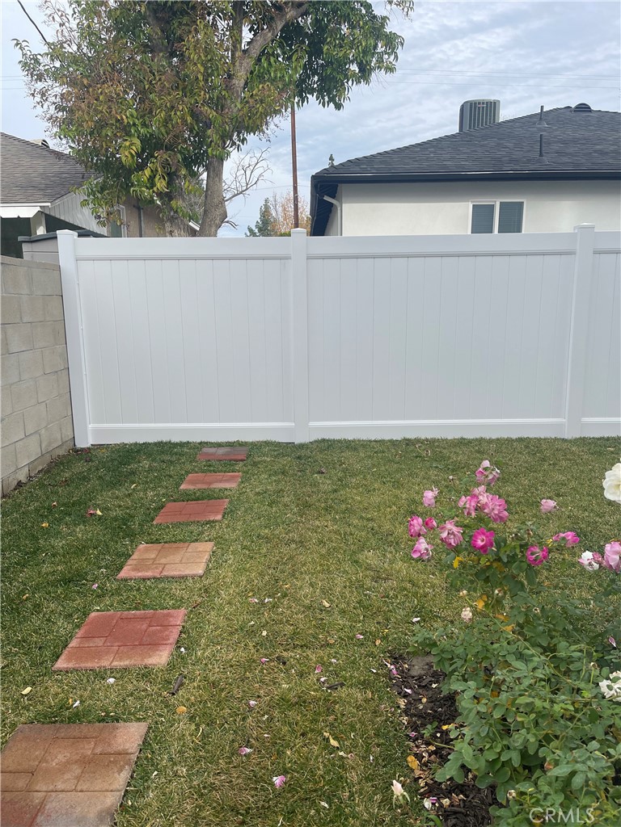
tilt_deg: -10.5
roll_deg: -1.4
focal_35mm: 26
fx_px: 622
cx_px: 310
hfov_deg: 53.1
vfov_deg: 67.3
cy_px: 414
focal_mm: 5.1
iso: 32
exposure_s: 1/1883
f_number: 1.6
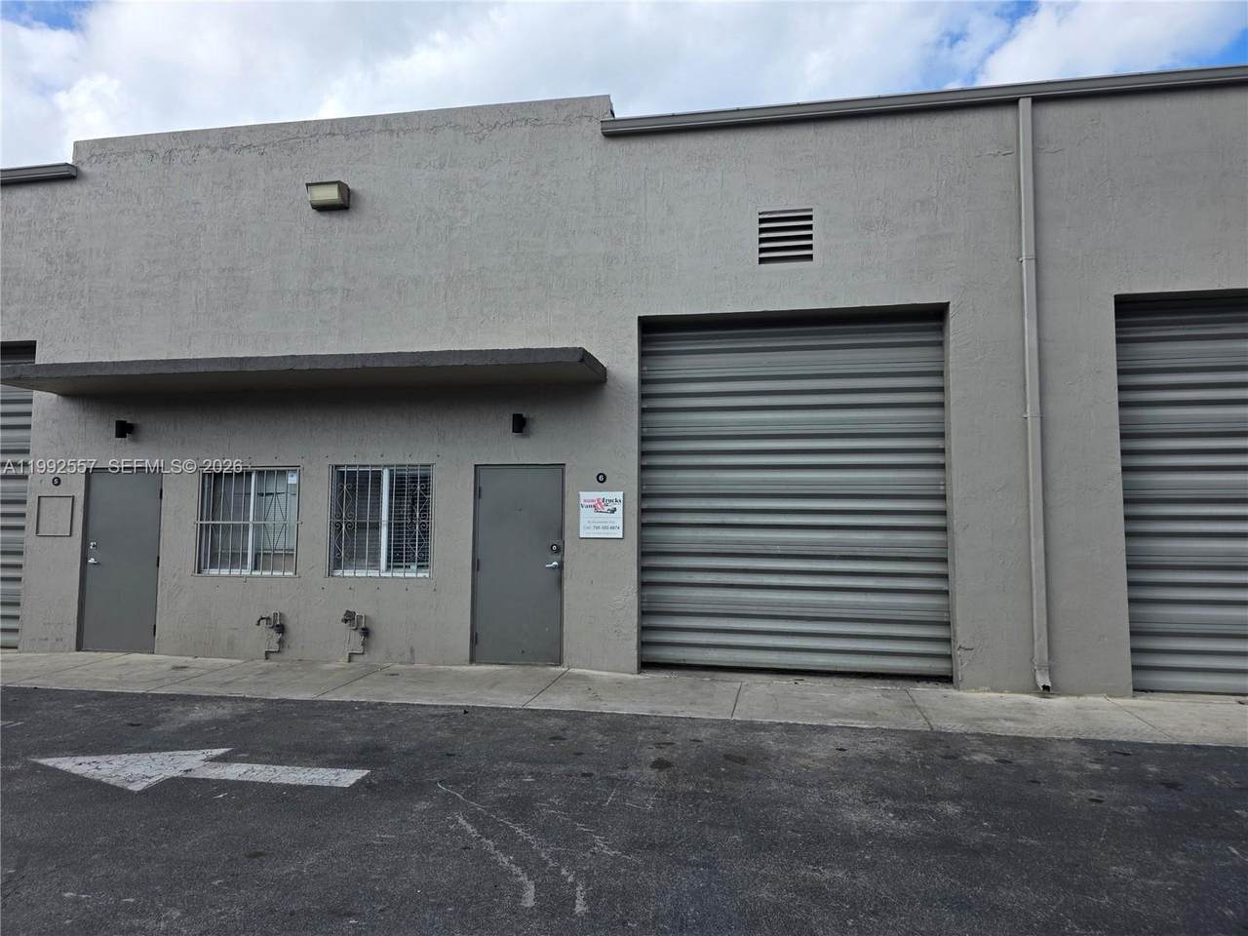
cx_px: 624
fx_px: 829
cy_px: 468
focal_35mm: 23
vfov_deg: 58.9
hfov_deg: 73.9
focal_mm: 6.3
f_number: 1.7
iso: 80
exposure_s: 1/4539
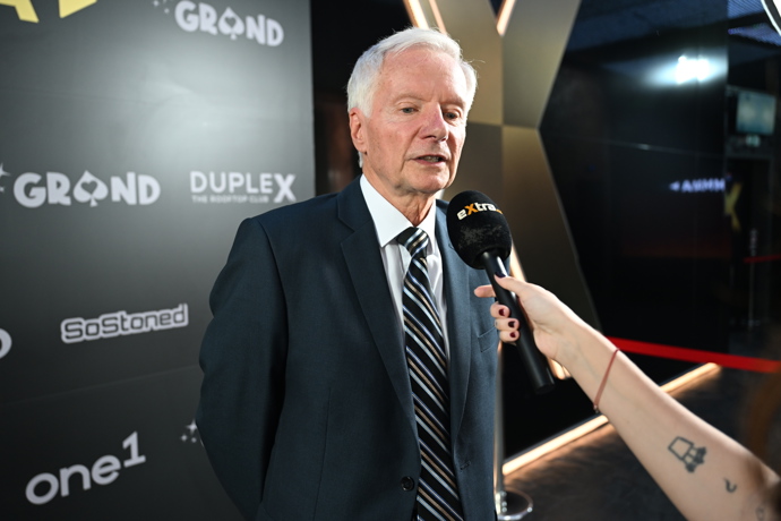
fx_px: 640
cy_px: 260
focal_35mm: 30
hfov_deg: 62.8
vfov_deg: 44.3
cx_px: 390
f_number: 2.8
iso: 1000
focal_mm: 29.5
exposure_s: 1/250
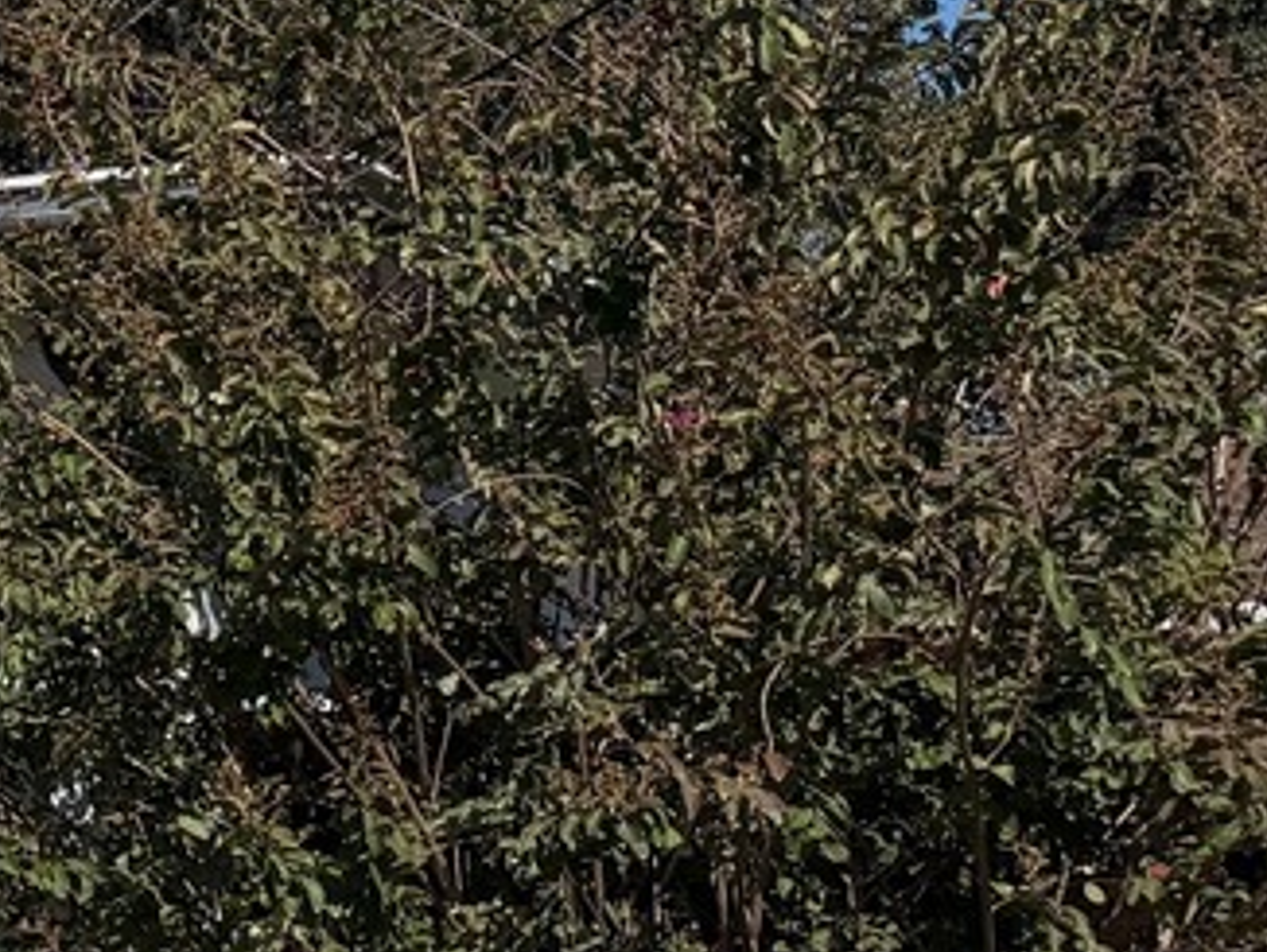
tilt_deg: +6.1
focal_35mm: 106
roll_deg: +0.7
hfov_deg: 15.4
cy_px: 377
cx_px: -1150
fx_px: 3883
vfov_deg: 14.0
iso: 100
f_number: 1.78
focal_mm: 6.76
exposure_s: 1/14286
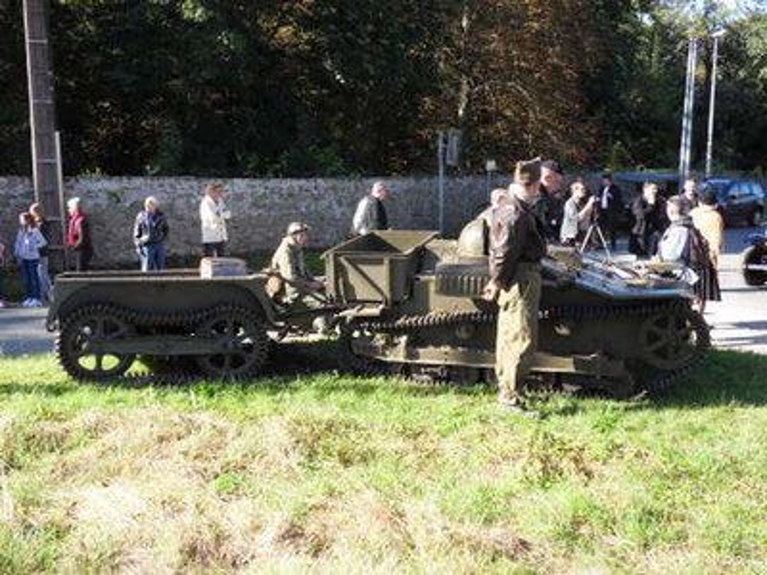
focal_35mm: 42
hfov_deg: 44.8
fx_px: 931
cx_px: 384
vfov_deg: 34.3
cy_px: 288
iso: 80
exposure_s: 1/125
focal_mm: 7.6
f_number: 4.2
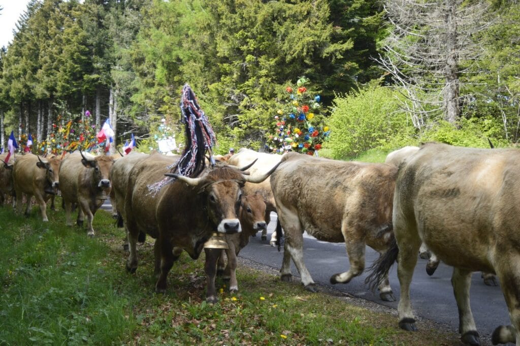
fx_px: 823
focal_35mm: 57
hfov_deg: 35.1
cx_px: 260
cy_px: 173
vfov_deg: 23.7
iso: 100
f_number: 5
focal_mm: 38
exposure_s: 1/125
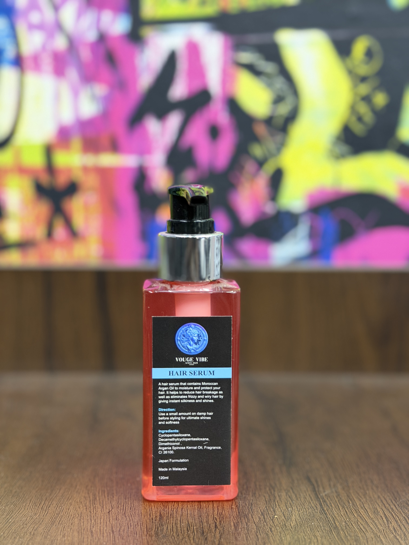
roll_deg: -0.5
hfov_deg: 30.3
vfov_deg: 39.7
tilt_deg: -6.0
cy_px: 272
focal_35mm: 48
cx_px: 204
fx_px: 756
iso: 250
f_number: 1.78
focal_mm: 6.76
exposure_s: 1/33
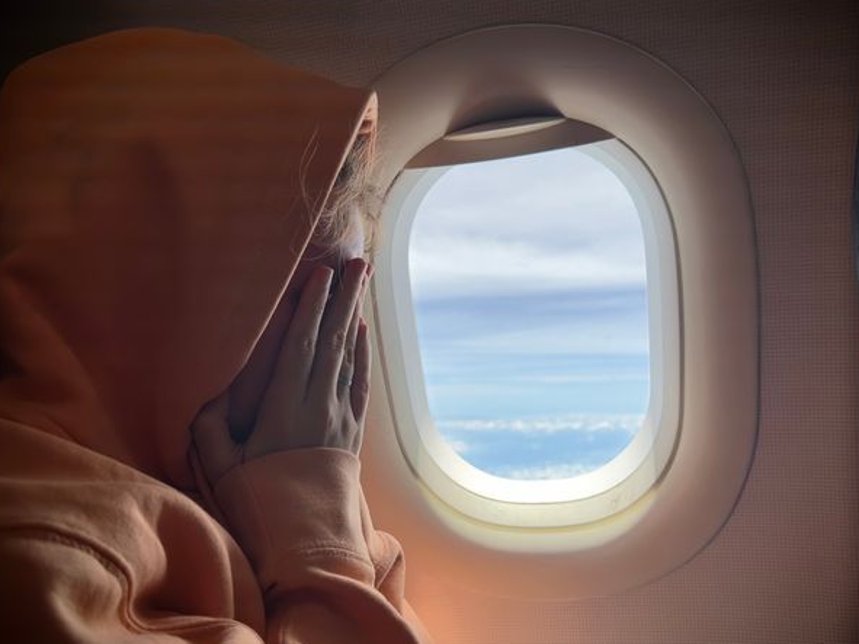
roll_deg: +0.9
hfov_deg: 67.3
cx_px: 429
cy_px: 339
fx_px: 645
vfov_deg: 53.0
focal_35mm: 26
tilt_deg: -1.9
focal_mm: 6.9
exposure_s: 1/1845
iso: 100
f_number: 1.8
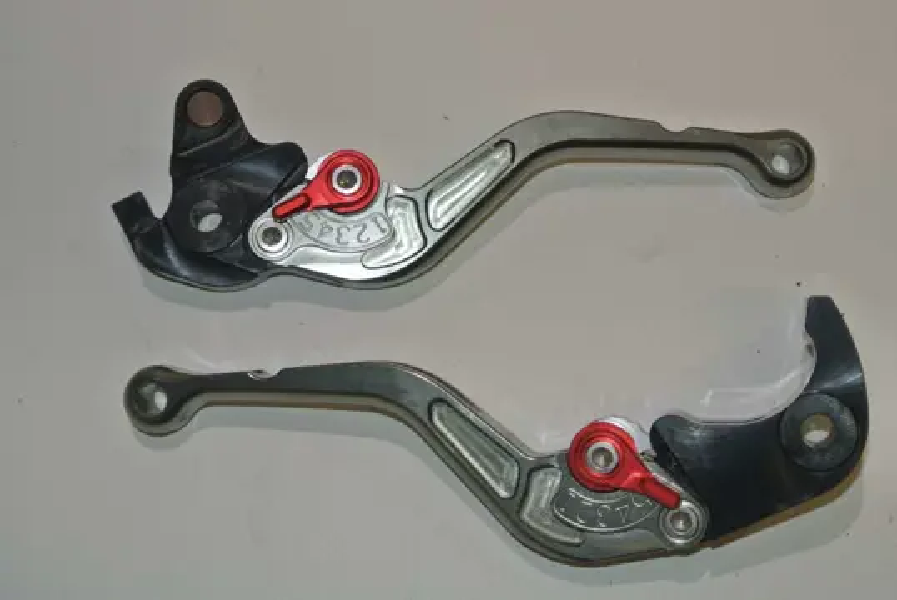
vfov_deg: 19.8
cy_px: 300
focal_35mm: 69
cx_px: 448
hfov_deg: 29.2
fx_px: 1721
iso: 200
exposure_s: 1/60
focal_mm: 25.9
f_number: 5.3
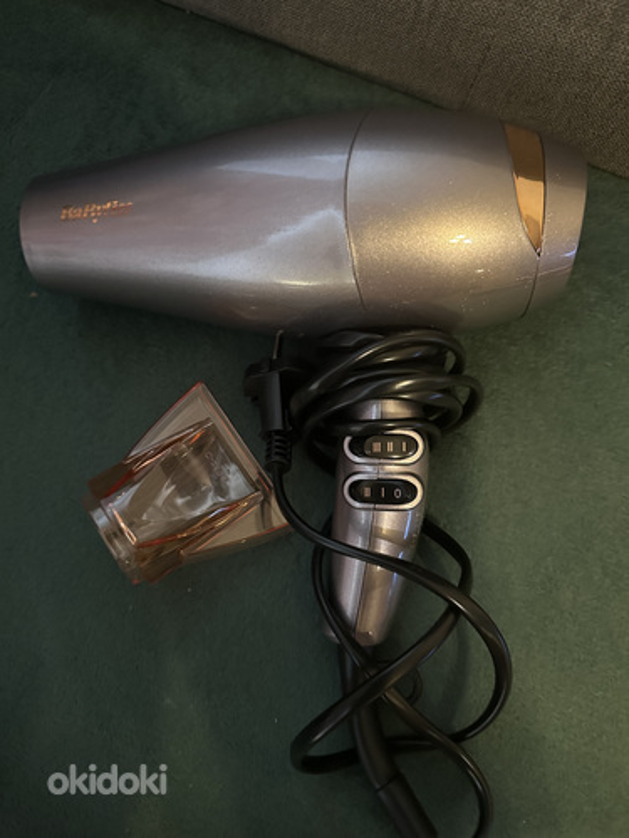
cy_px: 419
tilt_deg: -80.9
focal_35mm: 24
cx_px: 314
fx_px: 581
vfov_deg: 71.6
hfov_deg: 56.8
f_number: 1.78
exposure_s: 1/25
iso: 1000
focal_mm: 6.86
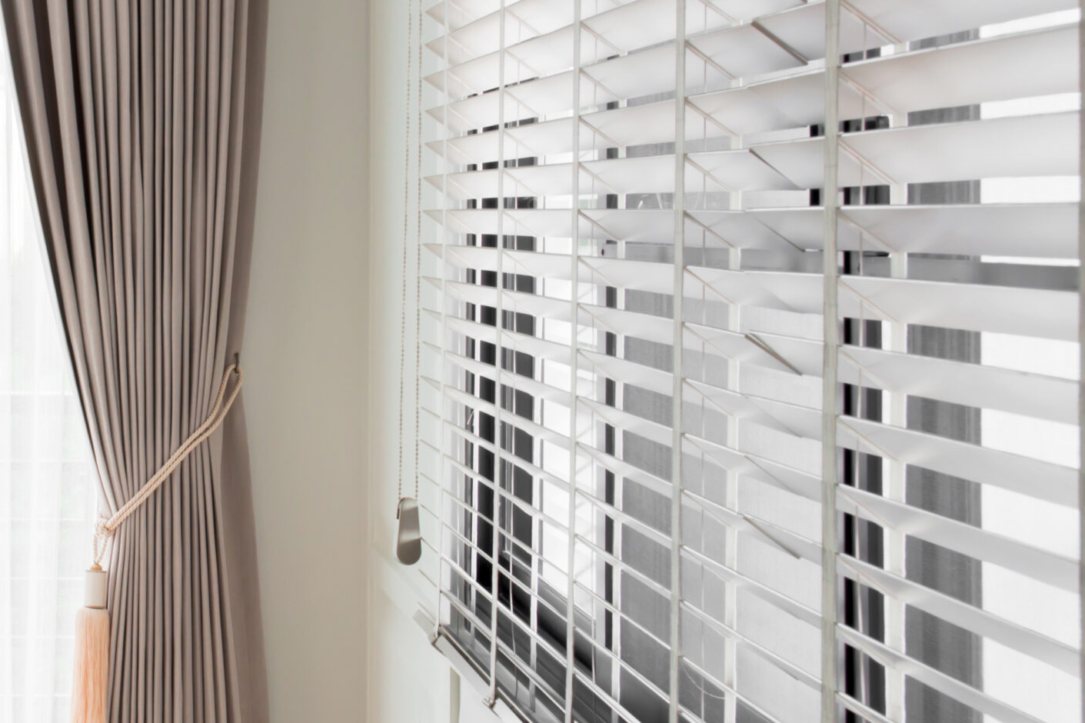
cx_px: 173
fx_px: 2621
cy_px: 244
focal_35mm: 87
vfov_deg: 15.7
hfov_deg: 23.0
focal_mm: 32
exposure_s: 1/10
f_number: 10
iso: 125
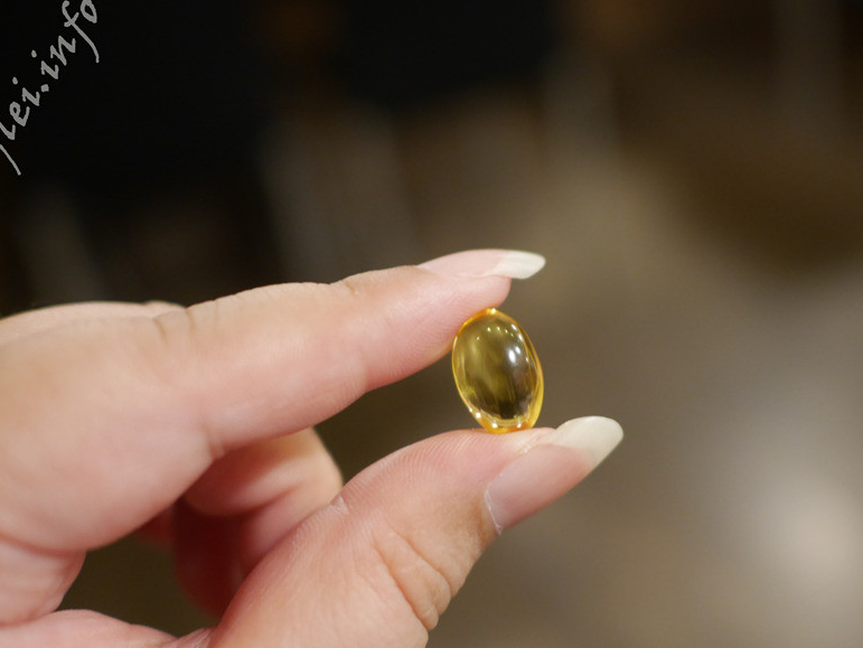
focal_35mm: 42
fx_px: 1048
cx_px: 481
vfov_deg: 34.2
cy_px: 394
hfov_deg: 44.7
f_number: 1.7
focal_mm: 15
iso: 1000
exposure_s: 1/60
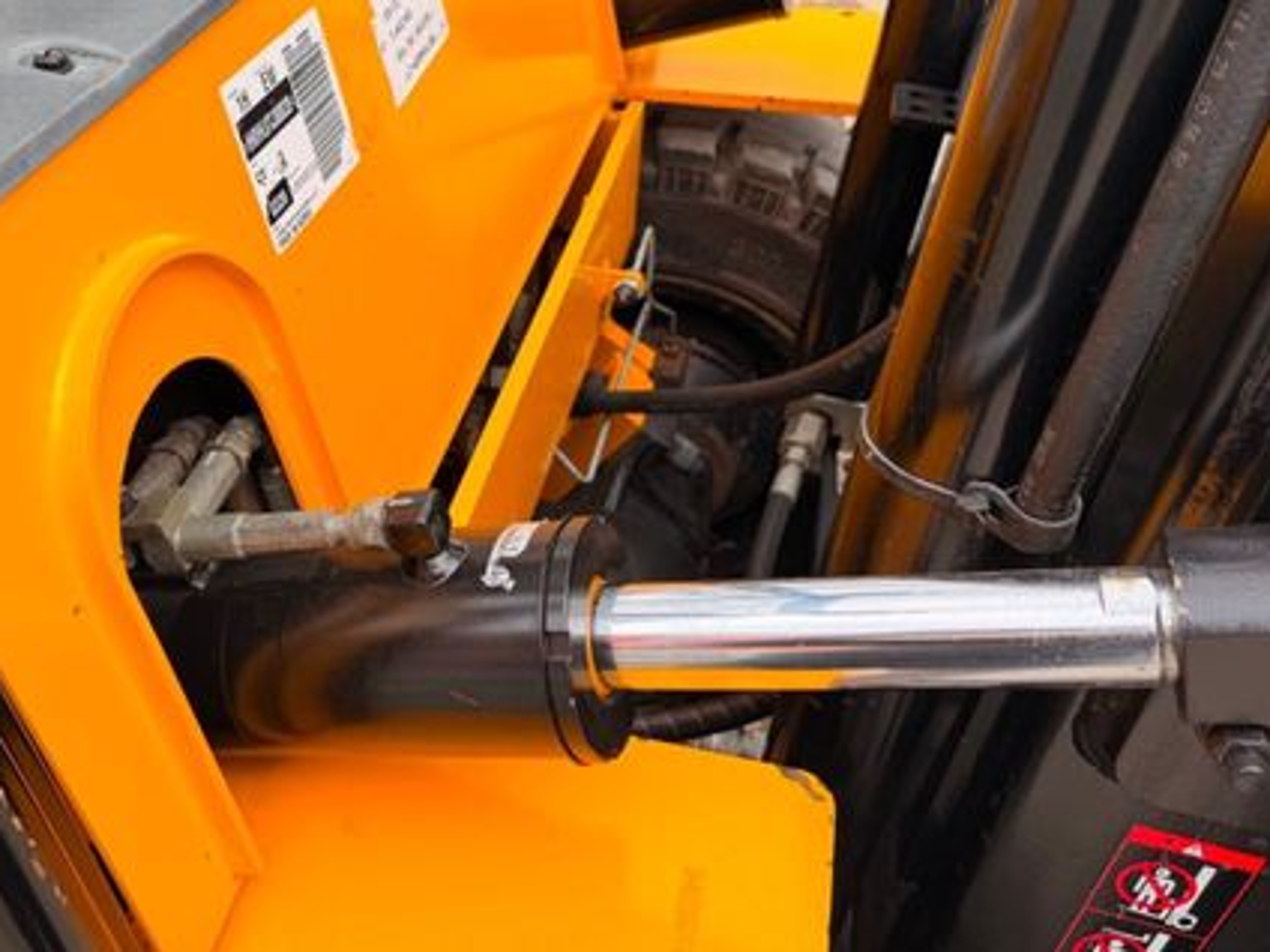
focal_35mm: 34
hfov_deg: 53.6
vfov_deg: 41.4
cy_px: 338
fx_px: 1247
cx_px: 509
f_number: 1.78
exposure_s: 1/1337
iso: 80
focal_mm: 6.76
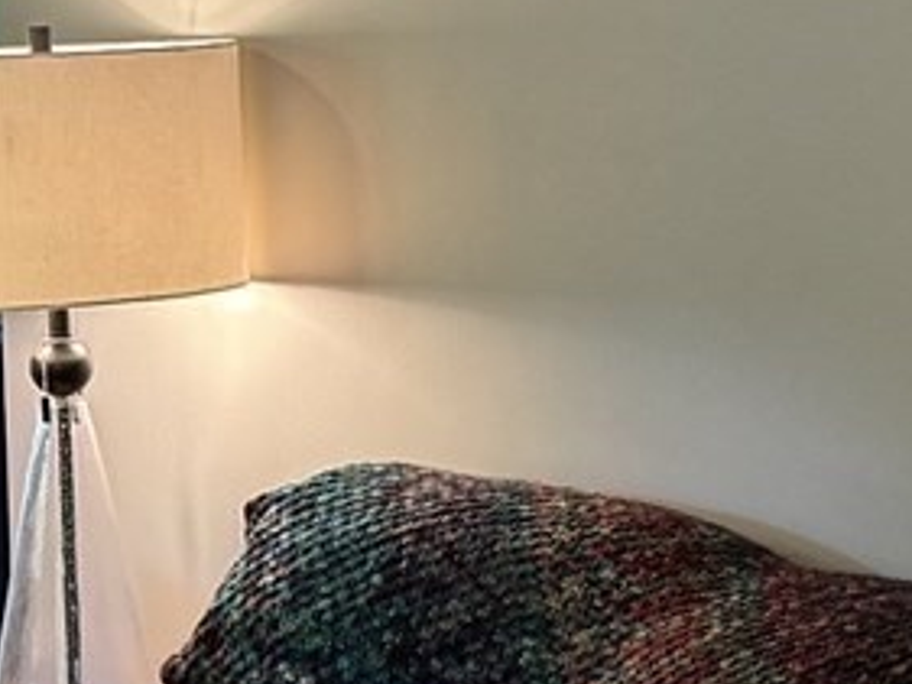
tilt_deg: -8.7
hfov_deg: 11.2
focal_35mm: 175
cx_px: 873
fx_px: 4613
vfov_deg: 8.5
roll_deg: -0.1
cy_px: 473
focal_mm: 6.76
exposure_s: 1/60
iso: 200
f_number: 1.78
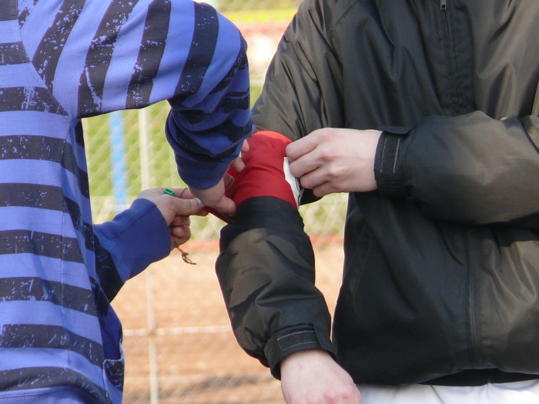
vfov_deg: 2.0
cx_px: 270
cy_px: 202
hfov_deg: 2.7
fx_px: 11647
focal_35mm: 748
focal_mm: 88.8
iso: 100
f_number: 4.5
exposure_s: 1/250
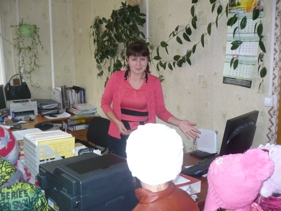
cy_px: 106
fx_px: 284
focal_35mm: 35
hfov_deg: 52.6
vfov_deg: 40.7
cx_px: 140
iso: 200
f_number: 2.8
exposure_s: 1/30
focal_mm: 5.8
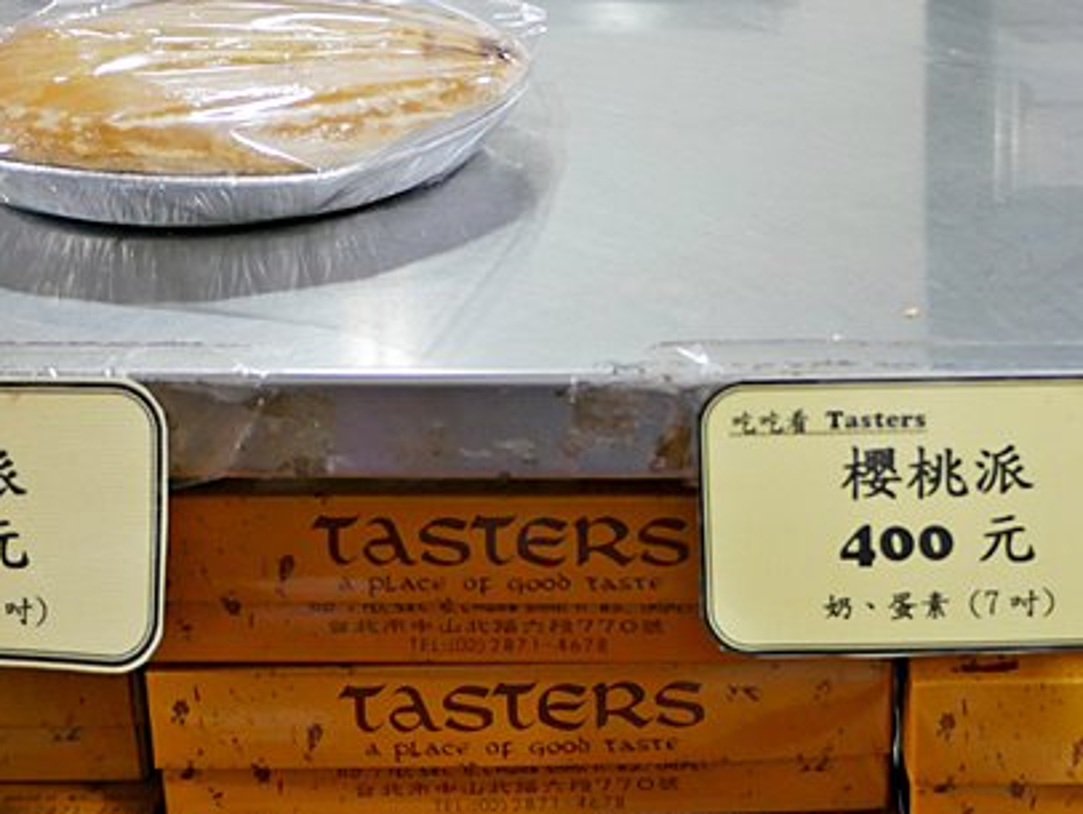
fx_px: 2160
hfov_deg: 27.3
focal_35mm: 69
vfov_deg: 20.9
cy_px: 105
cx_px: 944
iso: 1000
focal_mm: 14
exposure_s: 1/60
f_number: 2.5
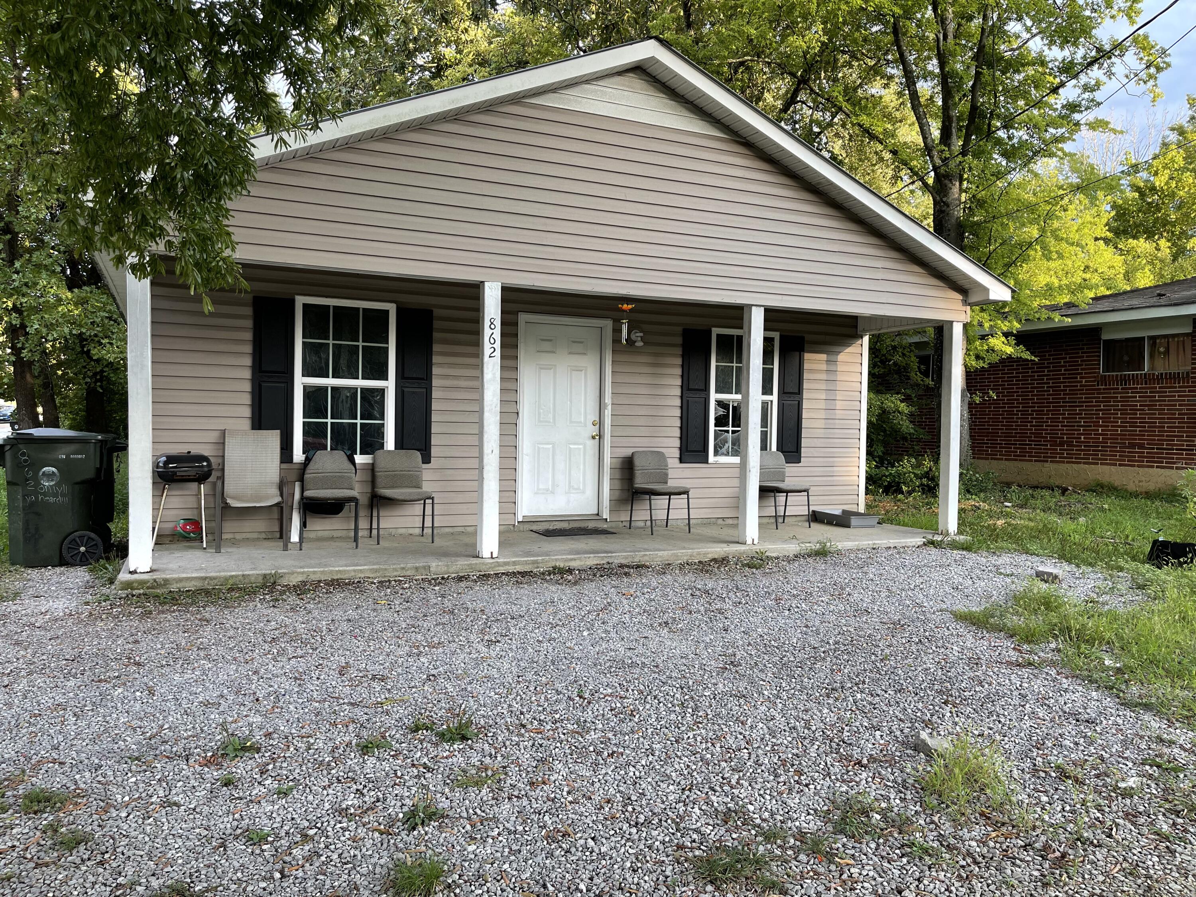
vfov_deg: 53.1
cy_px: 448
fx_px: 898
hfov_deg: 67.3
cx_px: 598
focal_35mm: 26
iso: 50
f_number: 1.6
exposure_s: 1/121
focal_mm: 5.1
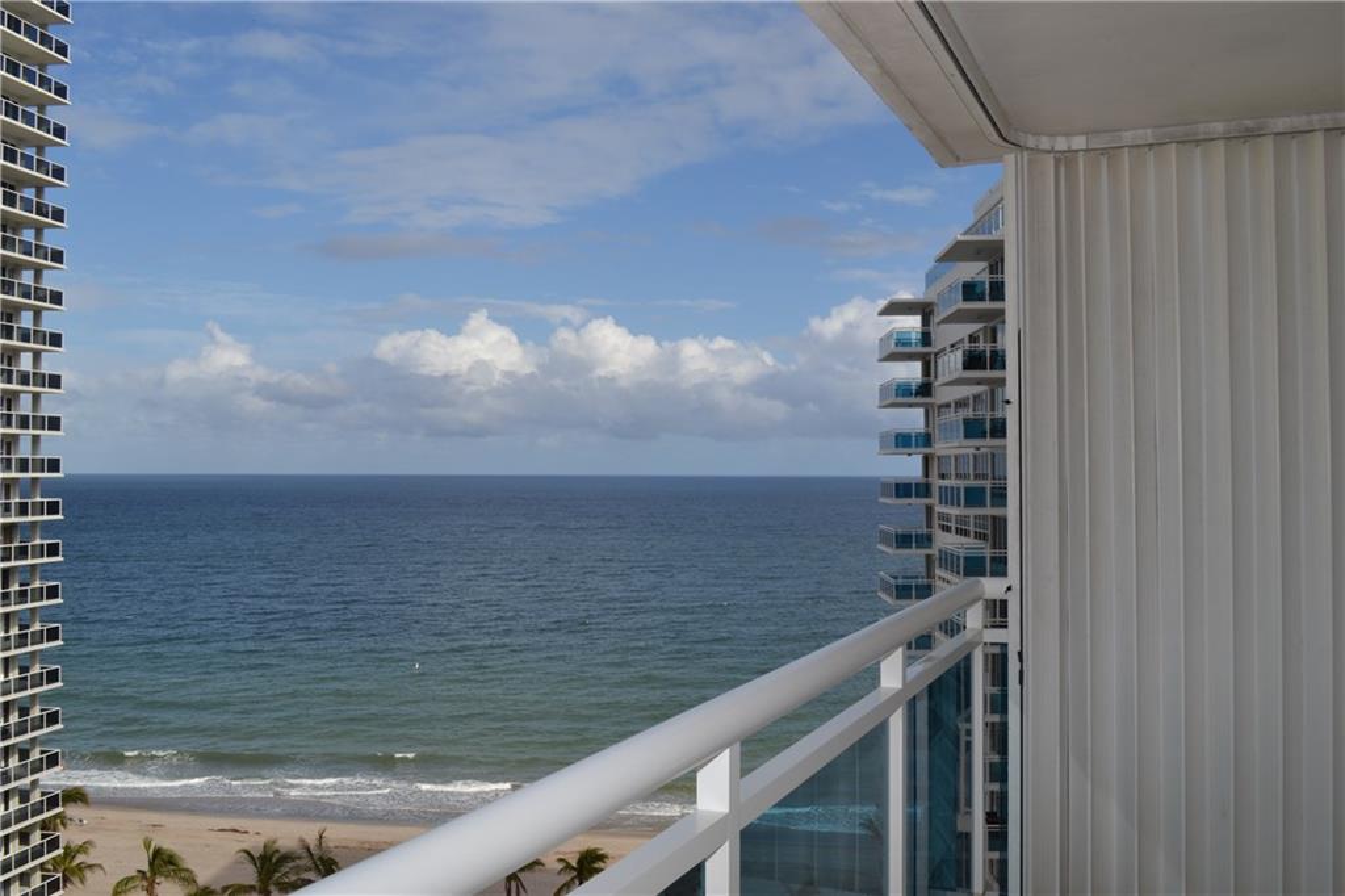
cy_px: 448
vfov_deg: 36.8
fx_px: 1344
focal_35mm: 36
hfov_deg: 53.1
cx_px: 672
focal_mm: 24
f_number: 11
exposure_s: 1/200
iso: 100
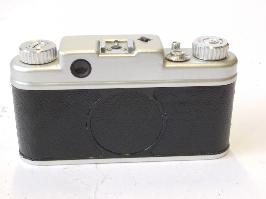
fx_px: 461
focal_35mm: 60
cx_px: 133
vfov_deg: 24.4
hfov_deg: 32.2
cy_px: 100
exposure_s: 1/25
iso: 800
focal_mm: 30
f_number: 11
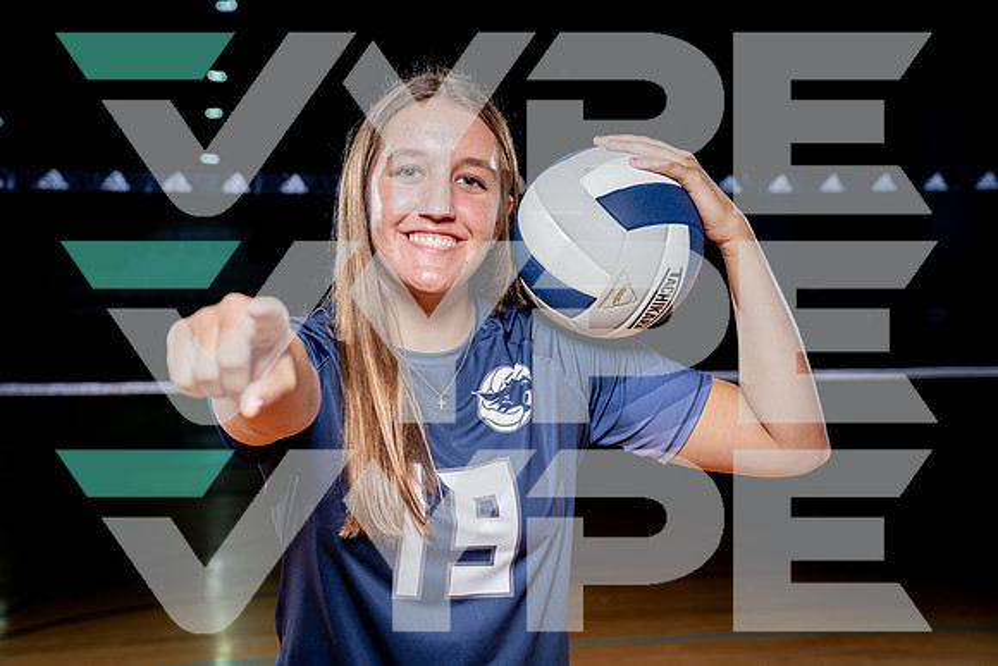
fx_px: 1604
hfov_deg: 34.6
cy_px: 333
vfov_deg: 23.5
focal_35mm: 58
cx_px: 499
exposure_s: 1/250
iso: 250
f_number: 5.6
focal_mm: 57
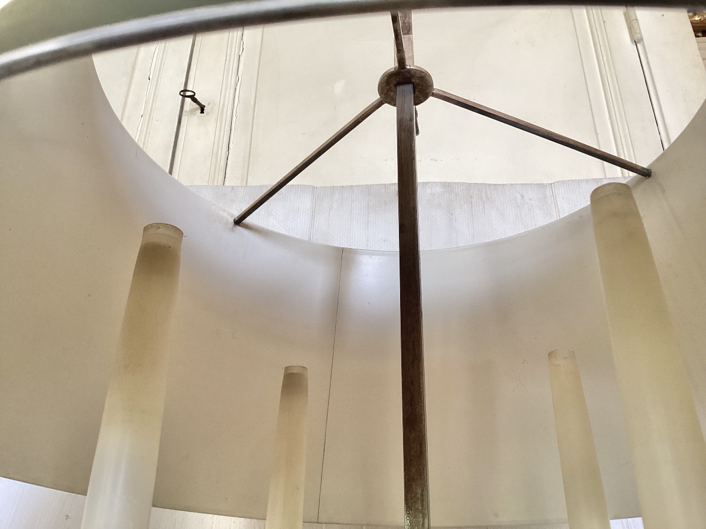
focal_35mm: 31
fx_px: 632
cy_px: 264
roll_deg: -3.3
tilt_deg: +27.7
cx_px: 353
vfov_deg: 45.4
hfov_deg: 58.4
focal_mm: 3.3
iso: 100
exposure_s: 1/60
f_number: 2.4
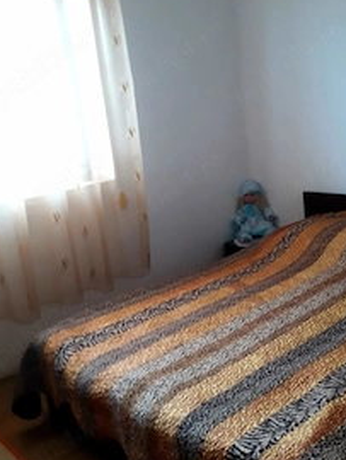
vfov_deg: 46.8
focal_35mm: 40
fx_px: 532
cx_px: 228
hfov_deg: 35.7
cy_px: 221
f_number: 1.7
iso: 250
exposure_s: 1/25
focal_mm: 3.71
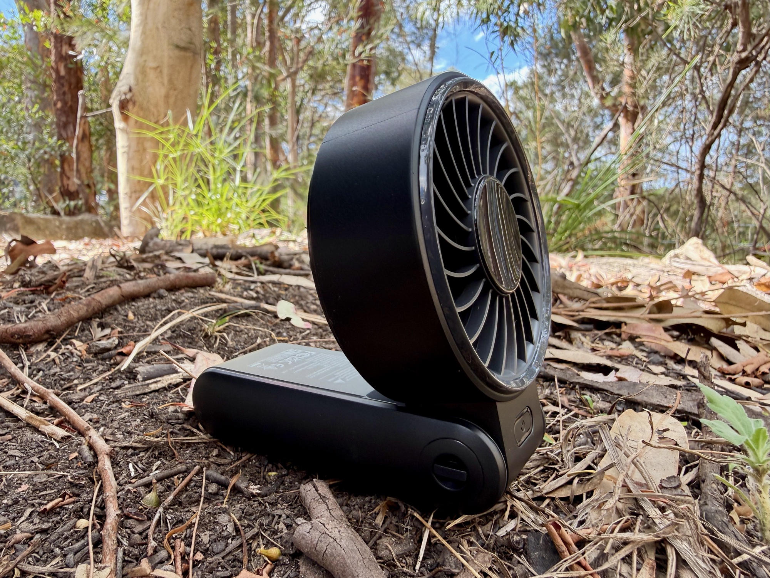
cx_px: 385
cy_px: 289
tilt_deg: -7.8
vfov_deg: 56.8
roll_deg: +0.1
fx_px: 534
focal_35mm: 24
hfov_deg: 71.6
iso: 50
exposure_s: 1/136
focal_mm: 2.22
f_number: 2.2
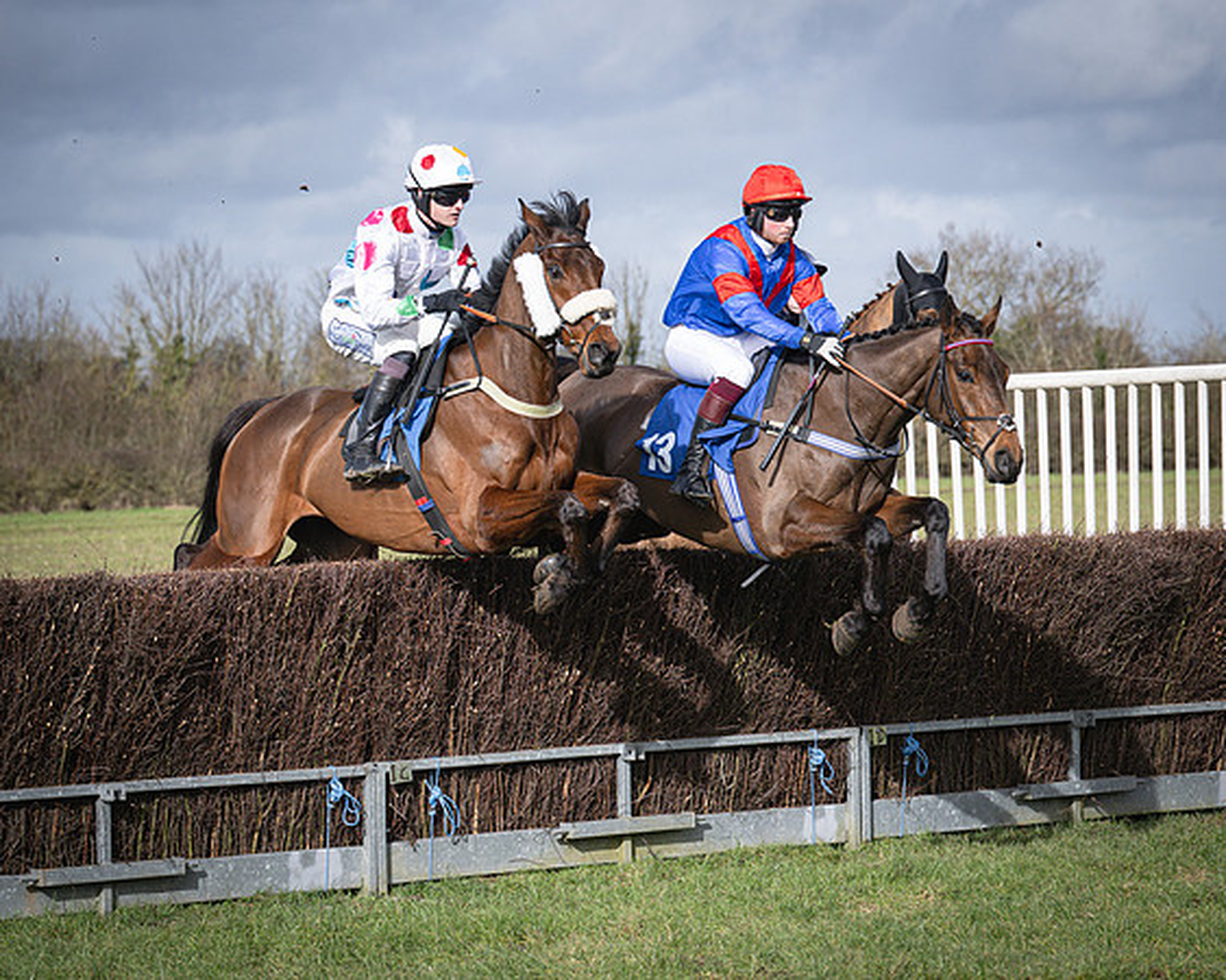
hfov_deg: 13.8
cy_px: 509
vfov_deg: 11.0
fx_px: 5073
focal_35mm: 140
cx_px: 526
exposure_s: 1/4000
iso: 400
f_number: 4
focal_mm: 85
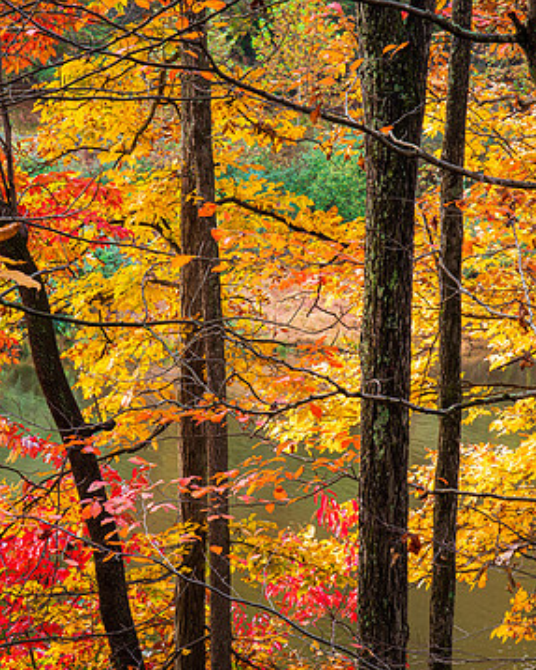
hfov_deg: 11.5
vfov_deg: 14.4
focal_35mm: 134
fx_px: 2658
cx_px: 261
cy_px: 302
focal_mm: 85
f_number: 13
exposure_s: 1/4
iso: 100
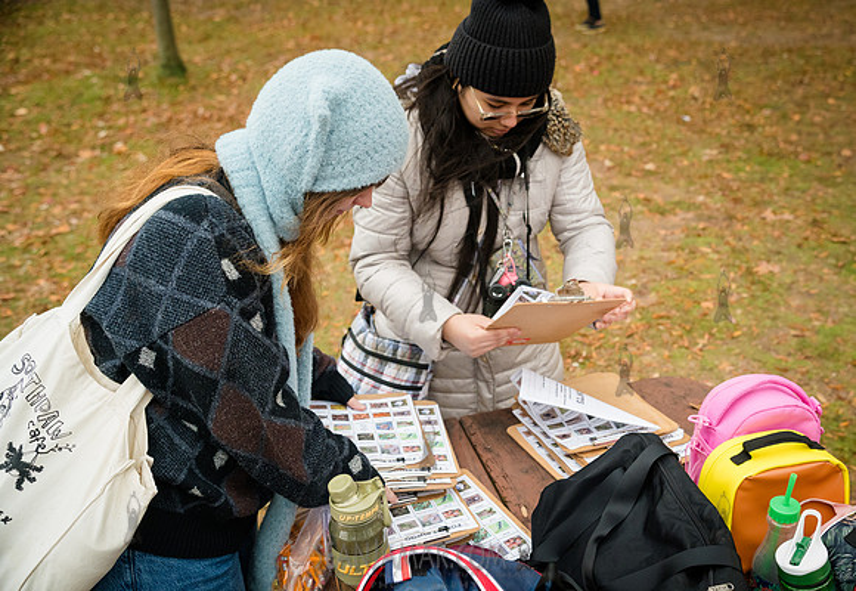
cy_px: 320
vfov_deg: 35.1
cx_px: 481
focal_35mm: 39
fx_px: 934
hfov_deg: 49.1
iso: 4000
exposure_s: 1/320
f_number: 4
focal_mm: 35
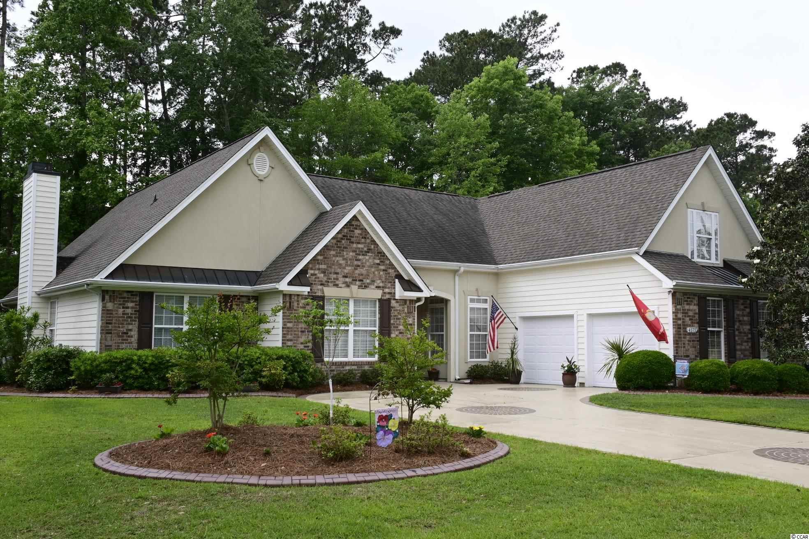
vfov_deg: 36.9
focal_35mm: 36
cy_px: 270
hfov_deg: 53.1
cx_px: 404
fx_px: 809
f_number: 18
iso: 200
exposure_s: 1/40
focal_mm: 24
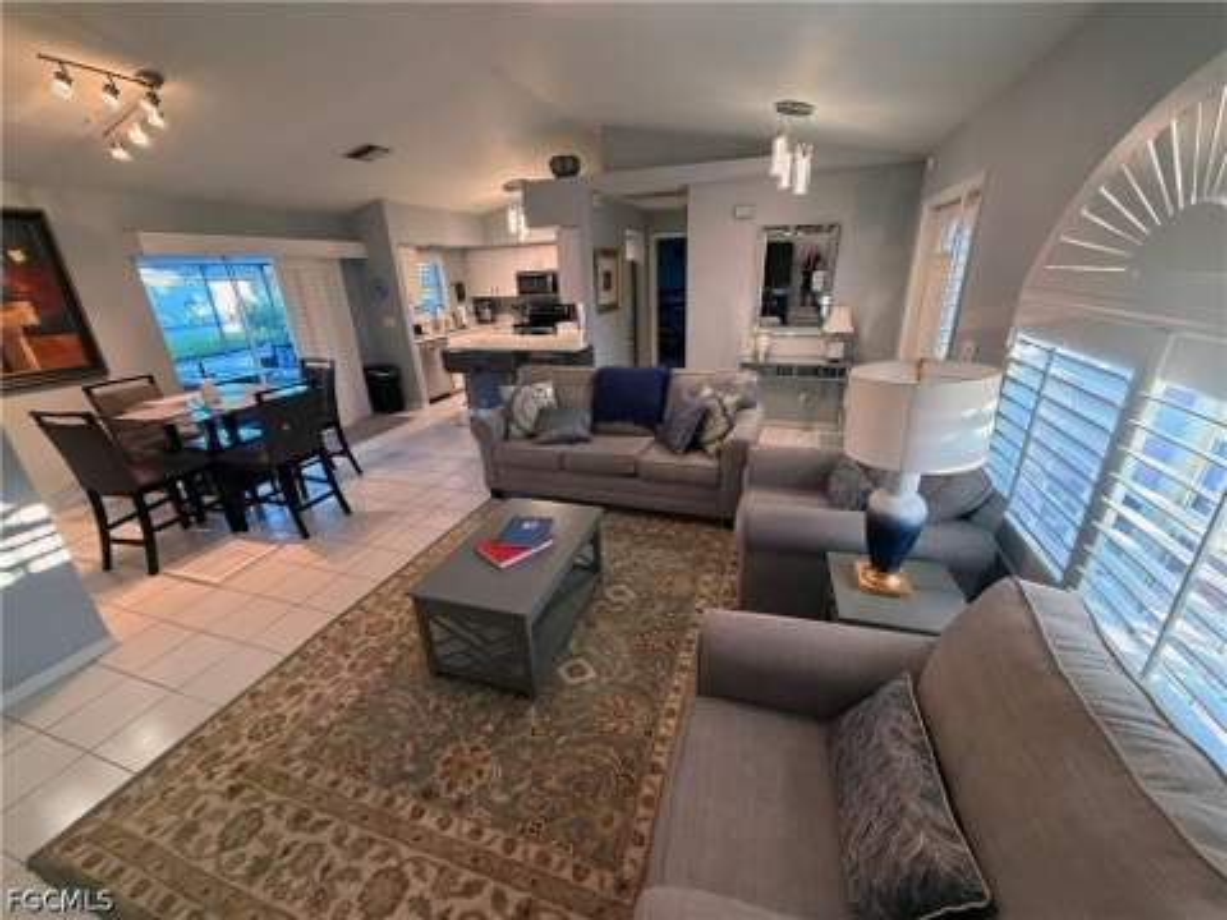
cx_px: 614
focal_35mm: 14
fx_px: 496
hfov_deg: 102.1
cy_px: 460
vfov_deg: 85.7
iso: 400
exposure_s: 1/60
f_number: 2.2
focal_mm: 2.22
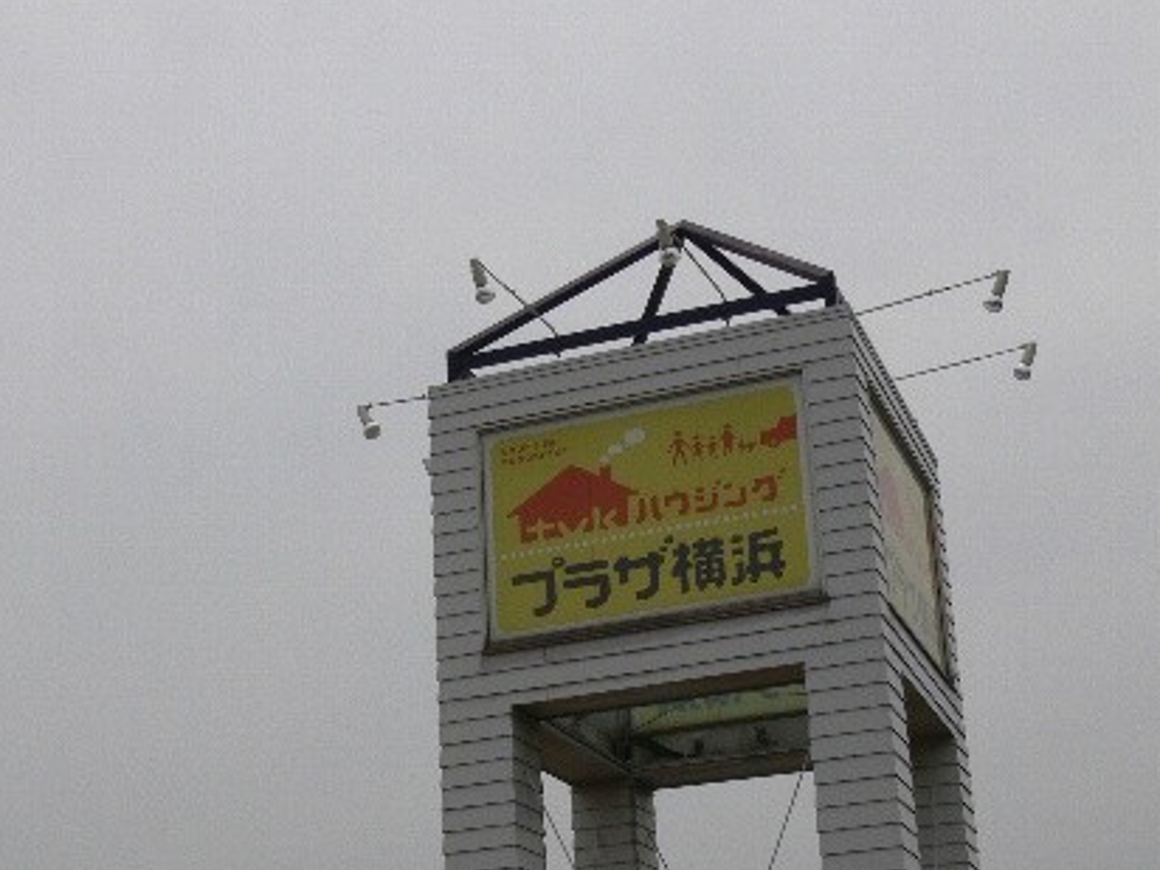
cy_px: 642
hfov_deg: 32.7
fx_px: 1977
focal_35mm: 59
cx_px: 588
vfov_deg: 24.6
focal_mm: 8
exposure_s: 1/500
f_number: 8
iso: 80
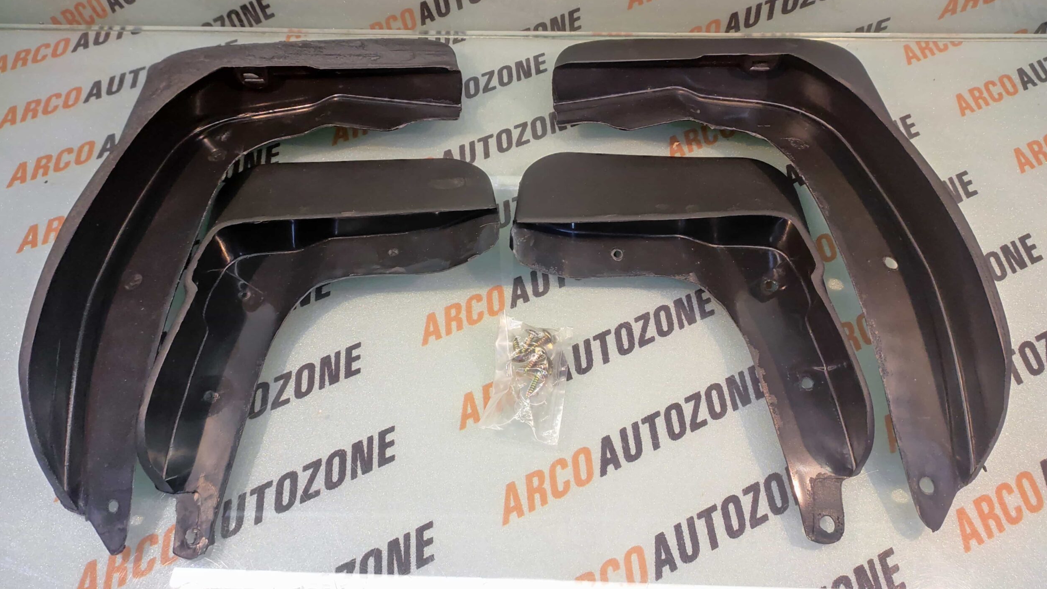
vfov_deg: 58.2
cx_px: 520
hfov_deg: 89.6
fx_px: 527
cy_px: 259
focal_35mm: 19
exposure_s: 1/33
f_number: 1.79
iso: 1336
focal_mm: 4.74
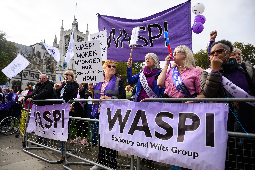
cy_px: 85
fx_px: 170
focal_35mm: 24
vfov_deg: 53.1
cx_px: 128
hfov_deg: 73.7
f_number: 4
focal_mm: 24
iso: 640
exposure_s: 1/2000
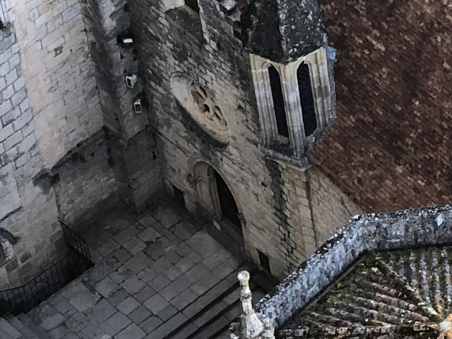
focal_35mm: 239
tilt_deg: -48.6
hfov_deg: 8.1
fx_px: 3122
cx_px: 676
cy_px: 206
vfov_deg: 6.2
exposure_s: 1/60
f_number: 2.4
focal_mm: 6
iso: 20
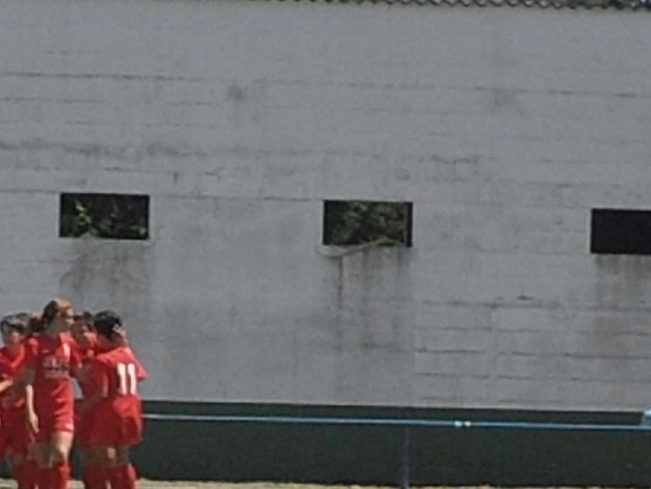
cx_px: 157
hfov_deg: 4.3
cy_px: 535
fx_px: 8636
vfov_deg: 3.2
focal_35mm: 459
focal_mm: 35.05
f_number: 15
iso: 400
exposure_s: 1/250
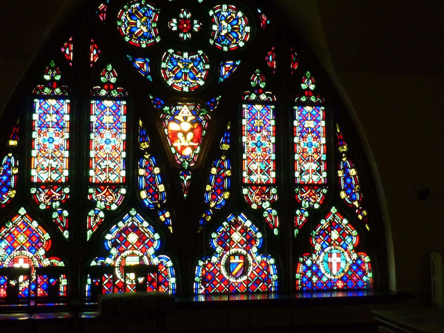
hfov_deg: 38.8
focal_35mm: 49
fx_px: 629
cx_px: 183
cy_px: 125
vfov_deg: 29.6
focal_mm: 5.7
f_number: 2.8
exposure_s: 1/10
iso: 400
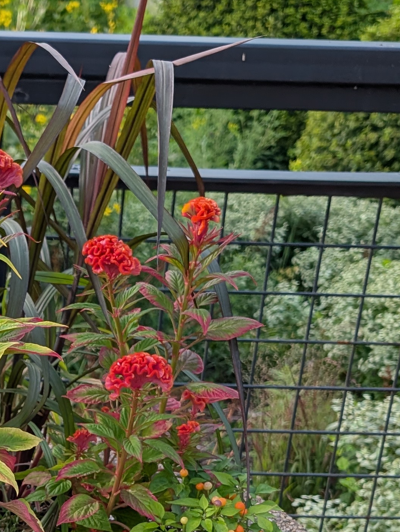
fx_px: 1076
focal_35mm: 70
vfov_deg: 26.8
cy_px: 480
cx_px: -55
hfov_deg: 20.0
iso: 20
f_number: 1.68
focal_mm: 6.9
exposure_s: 1/422
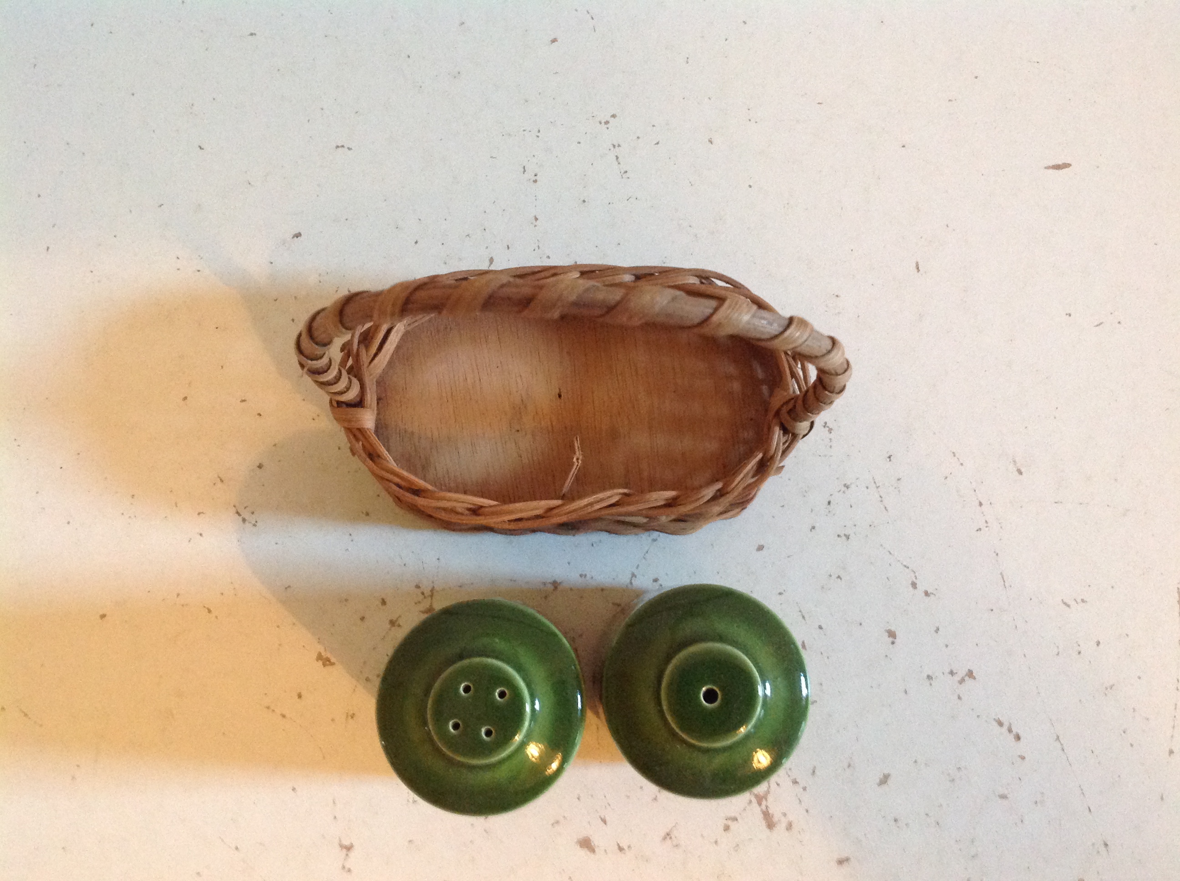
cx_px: 590
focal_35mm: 35
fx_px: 1191
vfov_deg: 40.6
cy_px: 440
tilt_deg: -81.4
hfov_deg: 52.7
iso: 400
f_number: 2.4
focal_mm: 4.28
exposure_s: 1/15
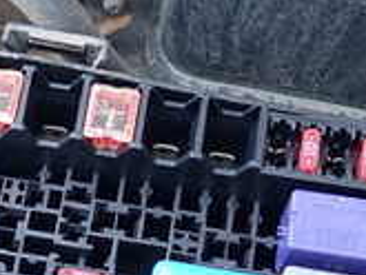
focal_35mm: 109
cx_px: 38
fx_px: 1153
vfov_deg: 13.4
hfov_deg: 17.8
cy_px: 284
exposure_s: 1/125
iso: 160
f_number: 2.3
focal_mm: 5.4
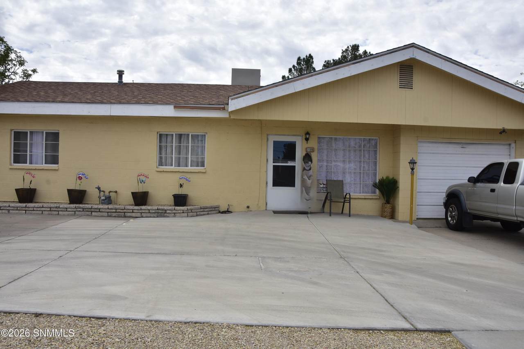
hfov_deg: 67.4
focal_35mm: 27
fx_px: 393
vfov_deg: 47.9
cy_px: 174
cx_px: 262
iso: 100
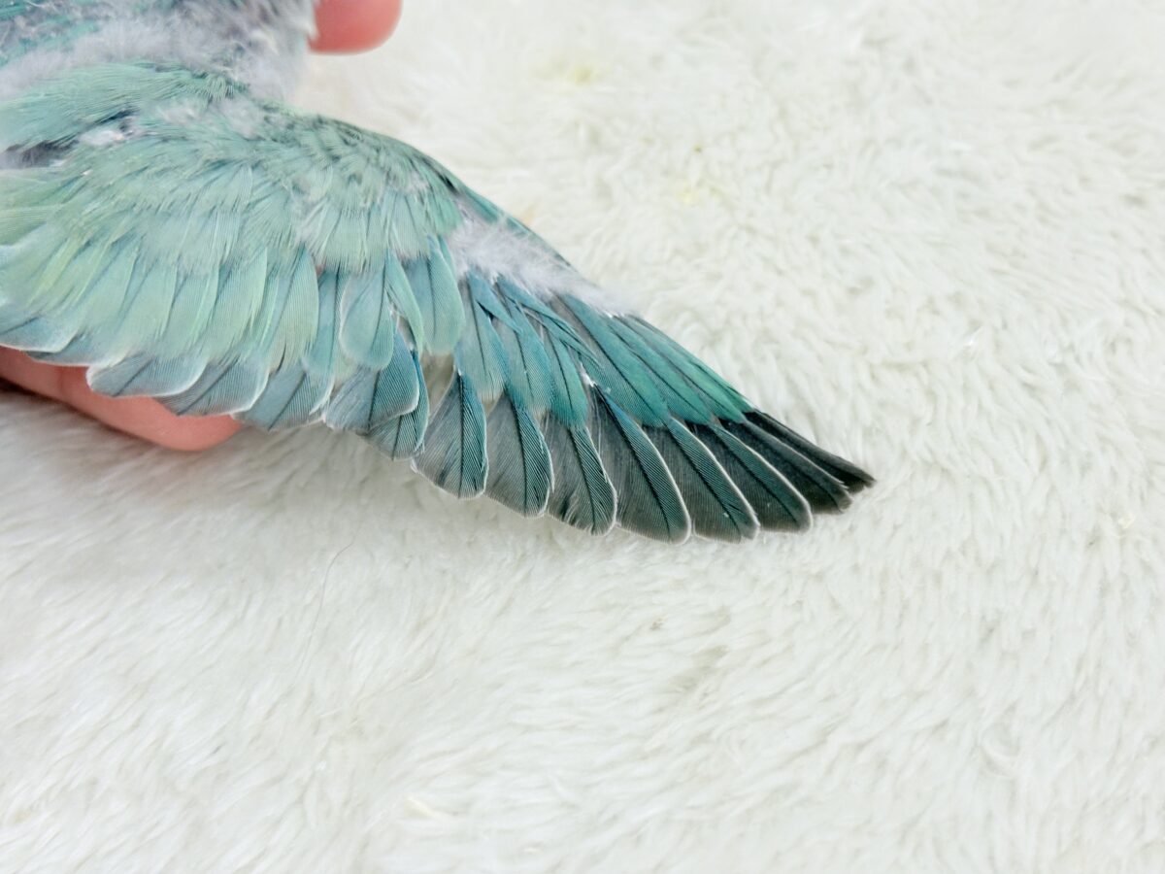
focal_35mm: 52
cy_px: 437
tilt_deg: -46.5
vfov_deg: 28.0
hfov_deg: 36.8
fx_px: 1750
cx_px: 582
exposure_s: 1/50
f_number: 1.6
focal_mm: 5.96
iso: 40
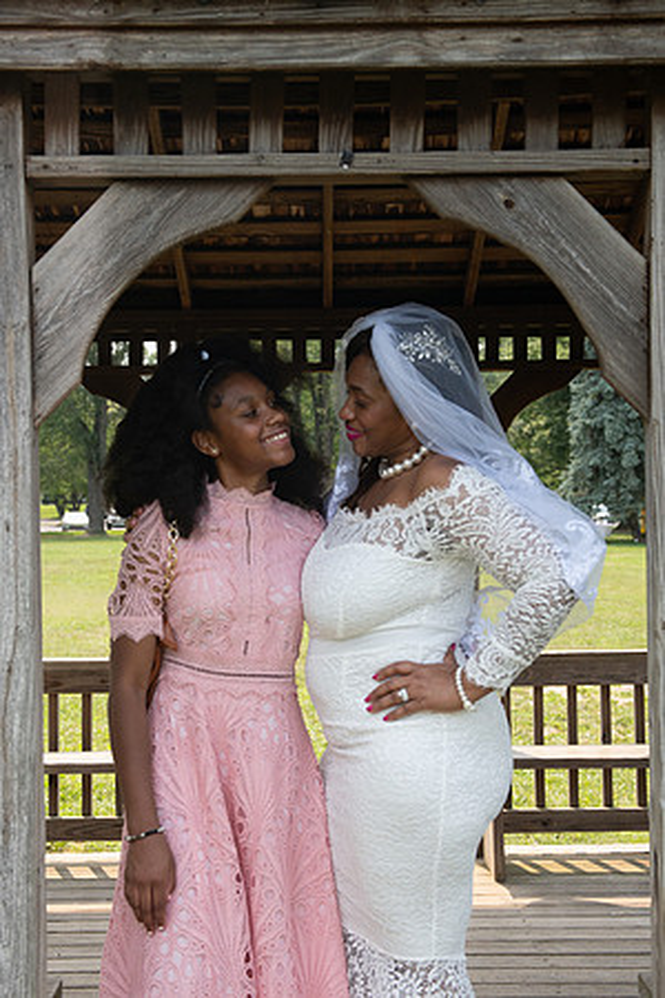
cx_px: 332
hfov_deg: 24.6
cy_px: 499
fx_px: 1524
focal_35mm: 55
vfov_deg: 36.2
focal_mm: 53
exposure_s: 1/1600
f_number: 6.3
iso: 800
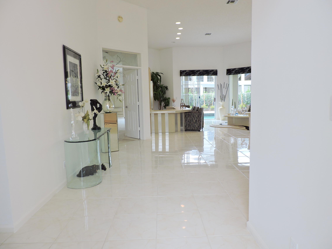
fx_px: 230
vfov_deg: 56.8
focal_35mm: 24
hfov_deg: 71.6
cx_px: 166
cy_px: 124
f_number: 3
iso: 100
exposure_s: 1/50
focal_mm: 4.3
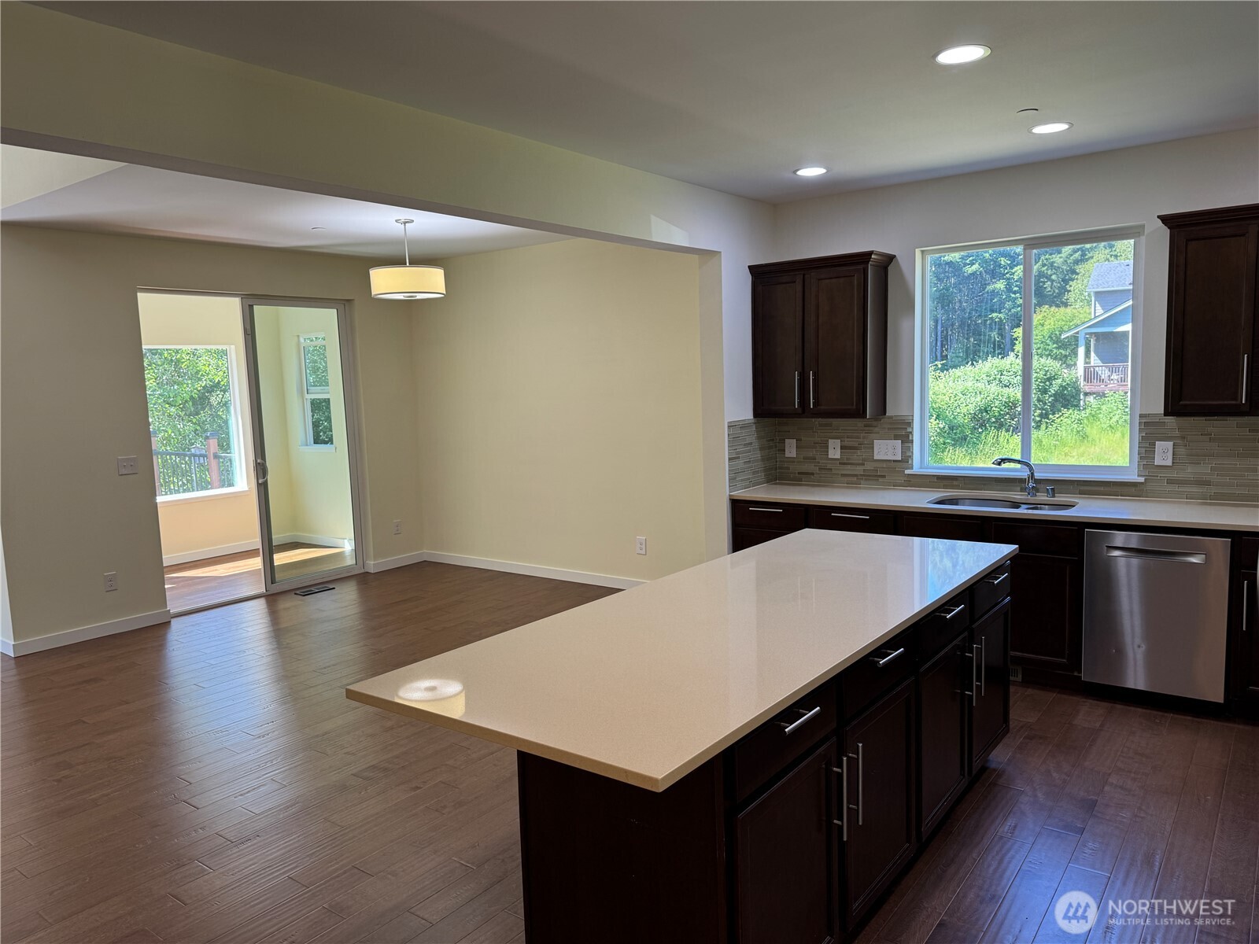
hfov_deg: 71.6
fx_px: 873
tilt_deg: -6.2
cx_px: 630
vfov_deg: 56.8
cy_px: 472
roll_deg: +1.7
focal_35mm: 24
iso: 80
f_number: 1.78
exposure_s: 1/120
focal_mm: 6.76
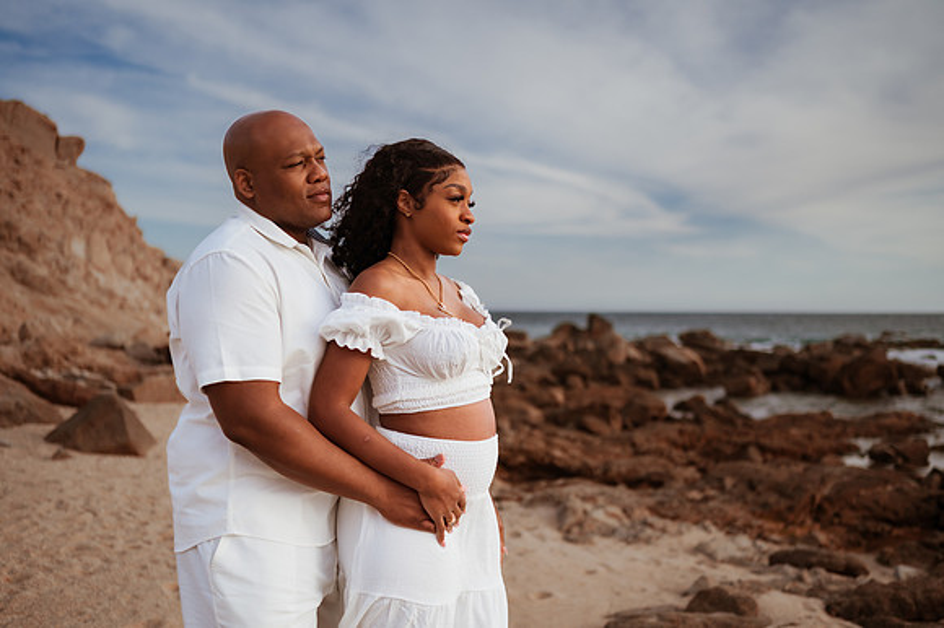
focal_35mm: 35
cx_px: 472
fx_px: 921
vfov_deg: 37.7
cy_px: 314
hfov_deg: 54.3
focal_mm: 35
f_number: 1.8
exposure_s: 1/4000
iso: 125
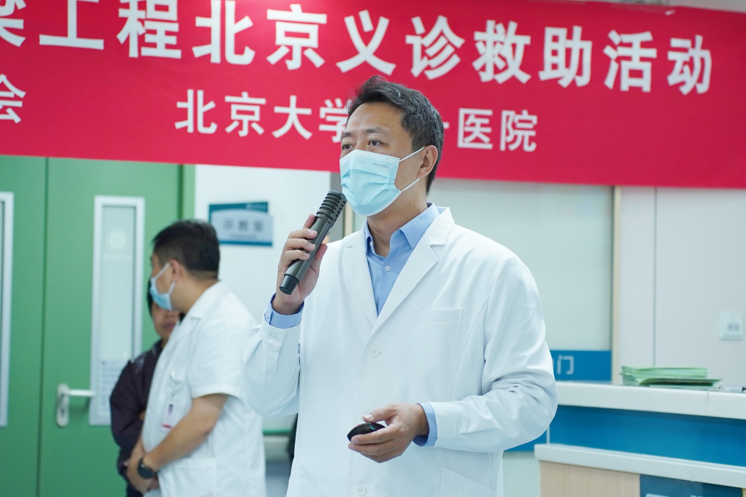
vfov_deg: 13.3
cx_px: 373
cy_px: 248
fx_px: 2134
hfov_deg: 19.8
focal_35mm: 103
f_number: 2.8
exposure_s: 1/100
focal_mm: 69
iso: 800
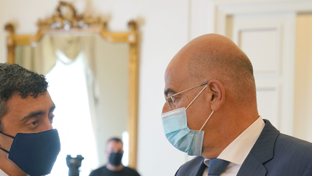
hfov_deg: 15.5
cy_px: 206
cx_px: 142
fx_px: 1150
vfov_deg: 8.6
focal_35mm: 139
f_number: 4
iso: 1250
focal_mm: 67
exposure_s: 1/160
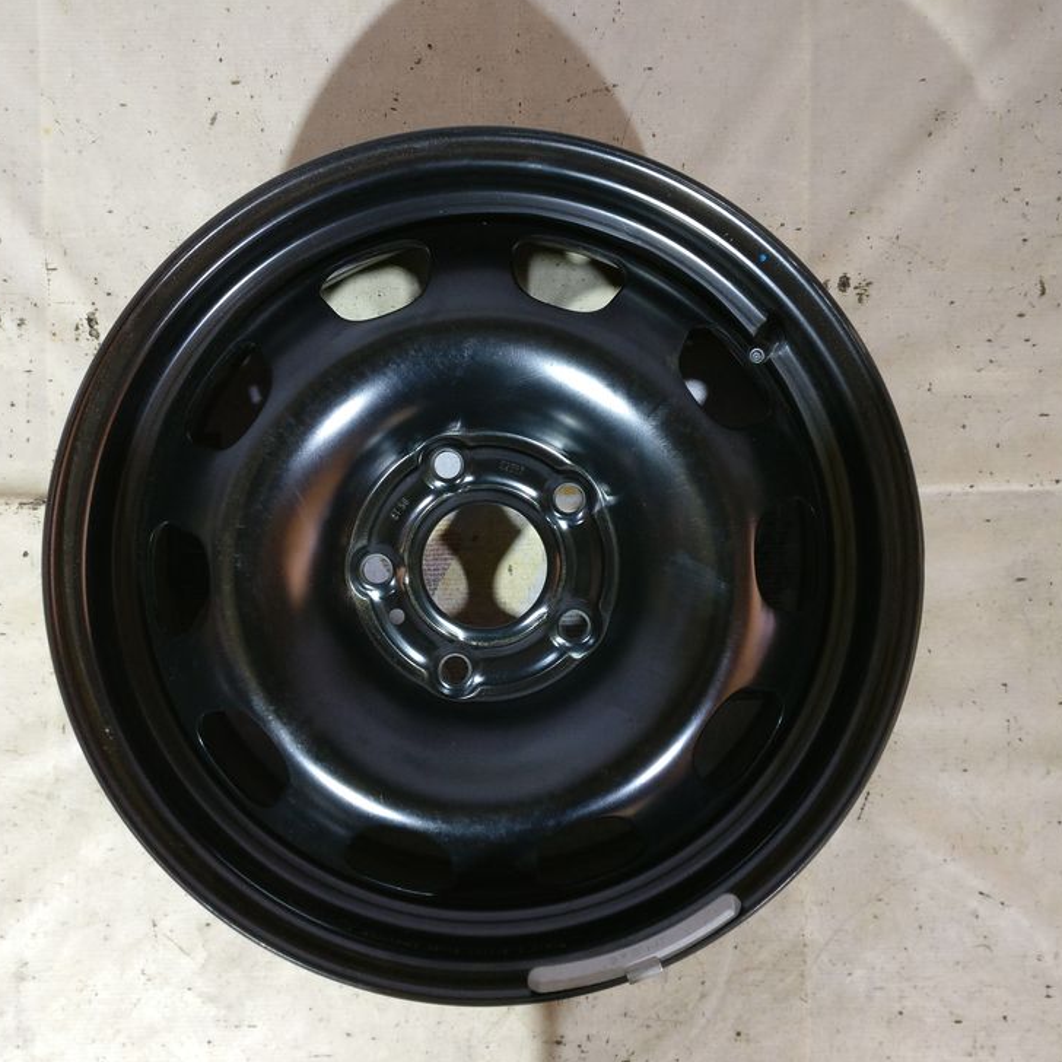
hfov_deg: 48.4
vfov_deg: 48.4
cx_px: 502
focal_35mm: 34
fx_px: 1180
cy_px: 540
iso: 800
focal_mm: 4.26
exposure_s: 1/17
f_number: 2
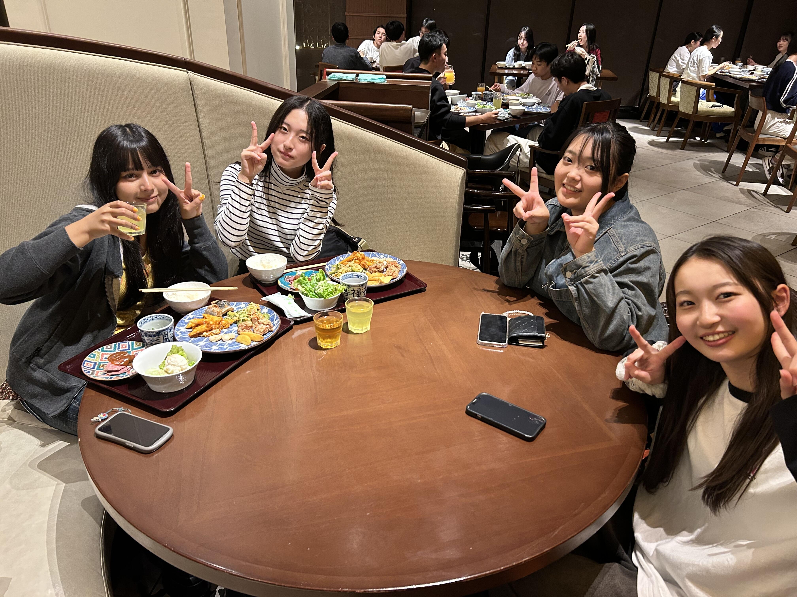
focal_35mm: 26
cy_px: 298
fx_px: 599
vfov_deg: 53.1
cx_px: 398
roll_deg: -1.2
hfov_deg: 67.3
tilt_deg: -26.5
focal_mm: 5.7
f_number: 1.5
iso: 320
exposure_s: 1/60
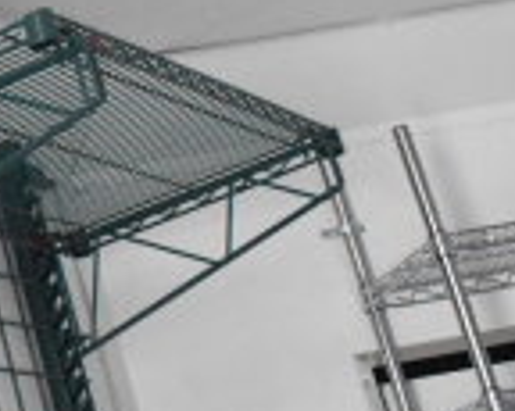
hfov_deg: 13.6
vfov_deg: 12.3
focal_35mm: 125
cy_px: 191
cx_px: -454
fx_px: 1904
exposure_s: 1/80
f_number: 4.5
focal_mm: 21
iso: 6400
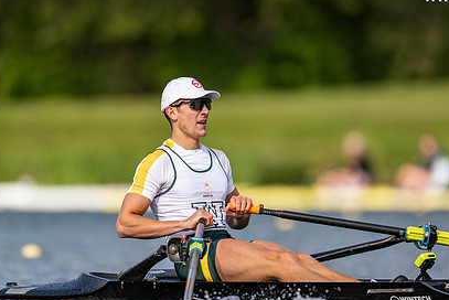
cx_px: 250
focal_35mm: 855
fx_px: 10671
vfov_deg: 1.6
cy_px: 174
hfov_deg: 2.4
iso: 280
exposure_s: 1/2500
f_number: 4
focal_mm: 600
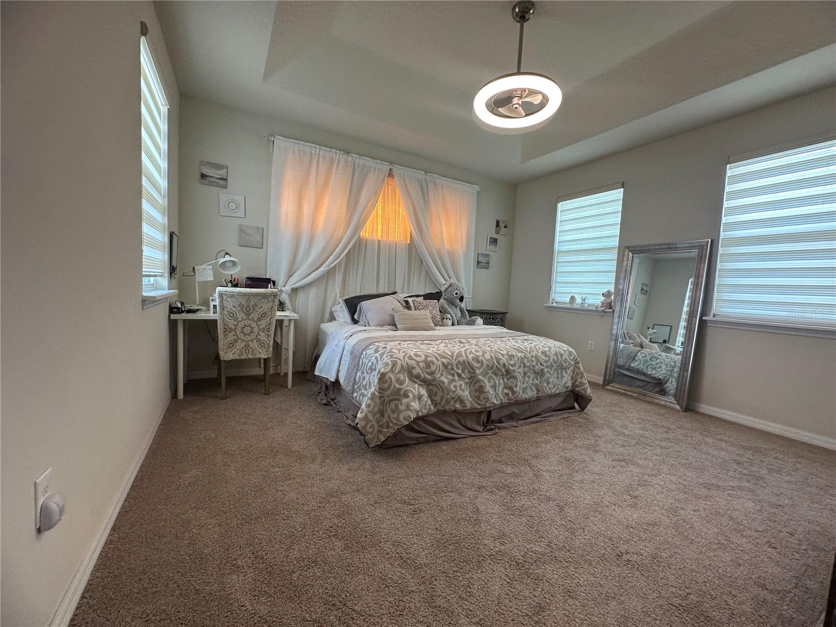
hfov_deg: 102.1
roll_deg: -3.7
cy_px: 314
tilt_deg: -3.8
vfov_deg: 85.7
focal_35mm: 14
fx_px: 338
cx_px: 418
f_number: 2.2
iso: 160
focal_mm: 2.22
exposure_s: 1/120
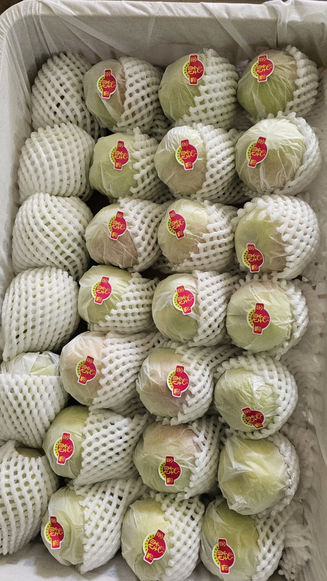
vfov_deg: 71.9
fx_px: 401
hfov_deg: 44.4
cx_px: 154
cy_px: 297
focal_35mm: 26
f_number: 1.7
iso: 250
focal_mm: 6.3
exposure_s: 1/100
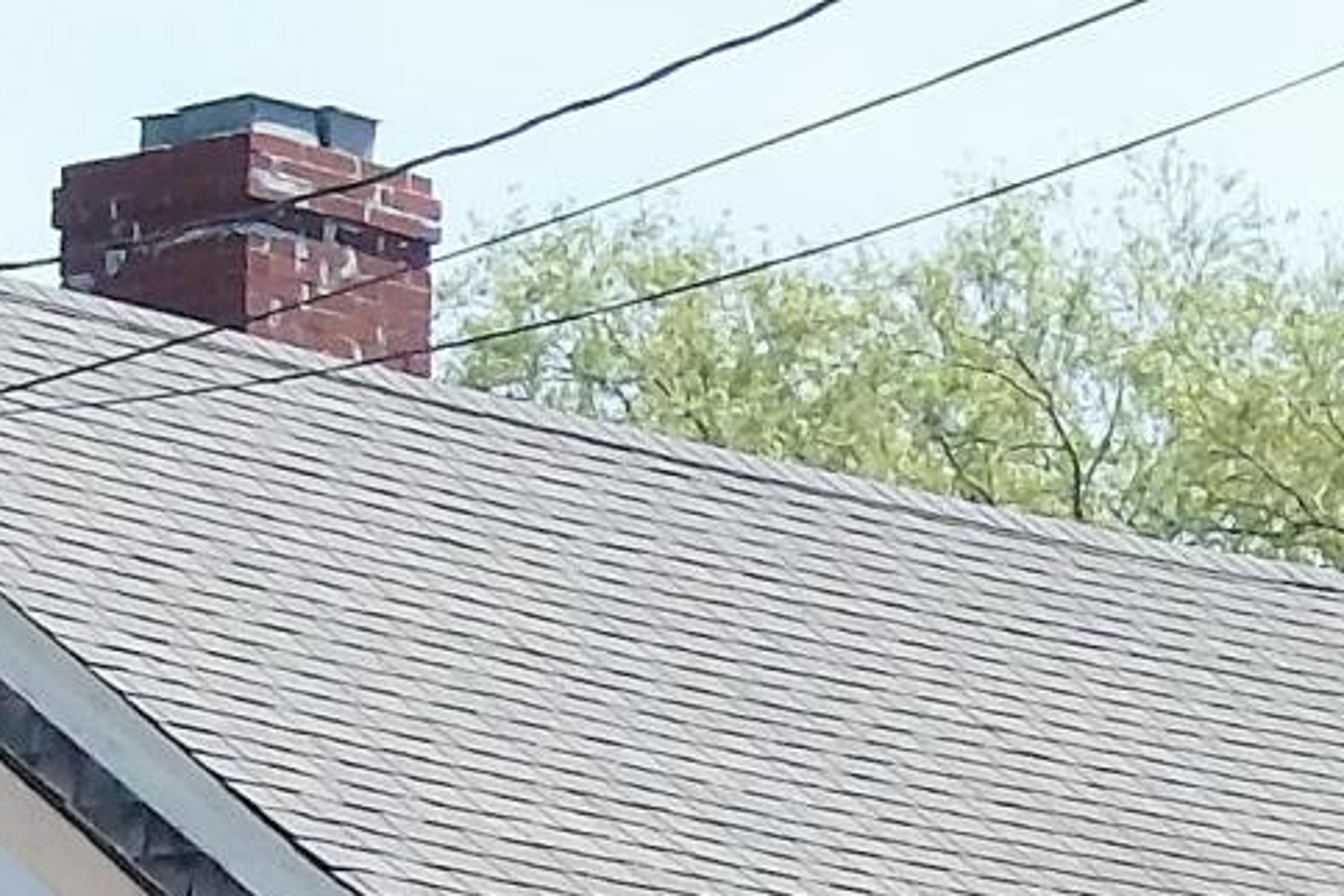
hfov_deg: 9.5
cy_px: 1617
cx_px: 1553
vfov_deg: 6.3
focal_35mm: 213
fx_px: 7951
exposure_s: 1/800
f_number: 3.4
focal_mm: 5.9
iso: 100
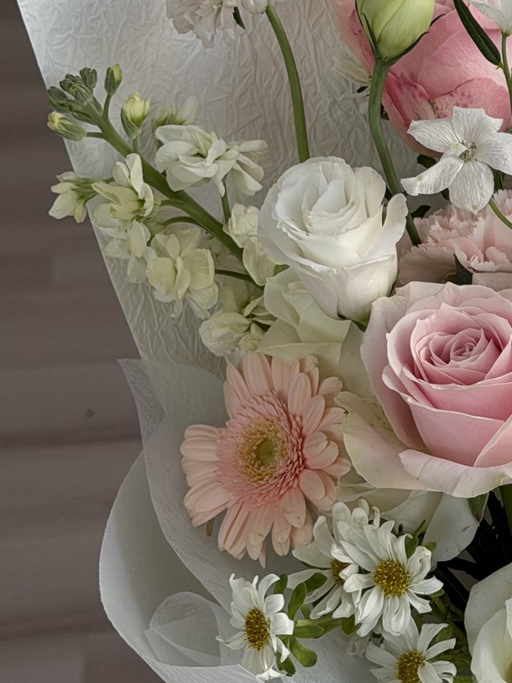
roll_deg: -0.3
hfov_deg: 10.5
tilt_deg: -30.1
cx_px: 642
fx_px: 2722
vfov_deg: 14.3
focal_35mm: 138
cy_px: 443
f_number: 1.78
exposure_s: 1/1085
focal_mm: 6.76
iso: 64
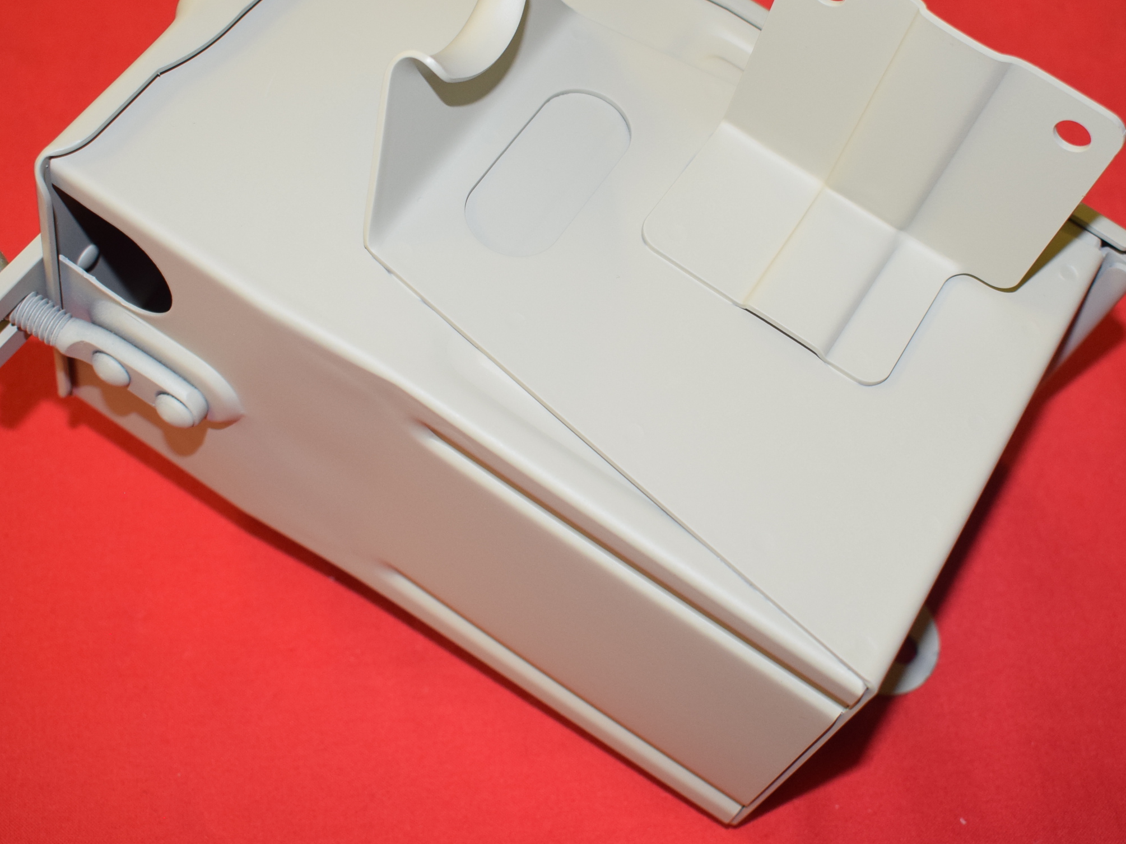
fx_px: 1747
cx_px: 637
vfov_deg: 27.0
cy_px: 298
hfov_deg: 35.7
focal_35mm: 54
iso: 800
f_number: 5
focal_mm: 25
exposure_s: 1/60
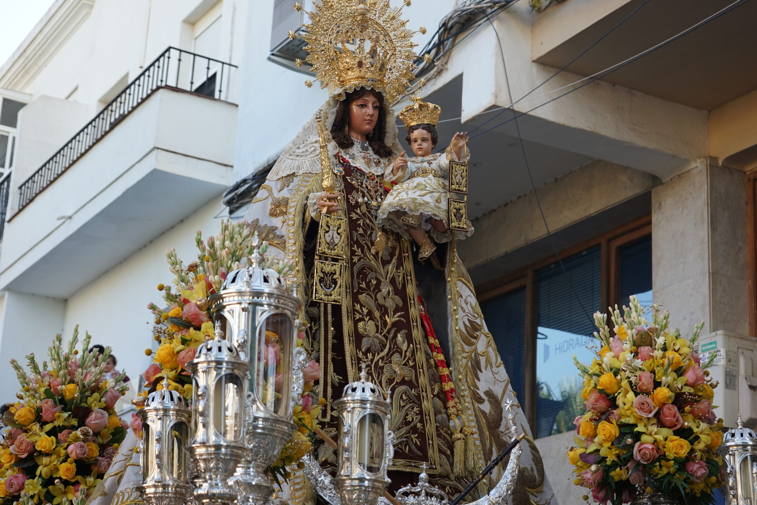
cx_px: 378
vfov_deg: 19.5
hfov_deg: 28.8
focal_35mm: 70
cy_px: 252
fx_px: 1472
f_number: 5.6
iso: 250
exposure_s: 1/200
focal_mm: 70
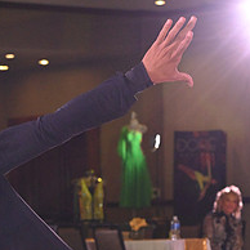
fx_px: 1618
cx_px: 21
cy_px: 299
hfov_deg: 8.8
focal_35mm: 198
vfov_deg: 8.7
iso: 3200
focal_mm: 78
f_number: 6.3
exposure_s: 1/320
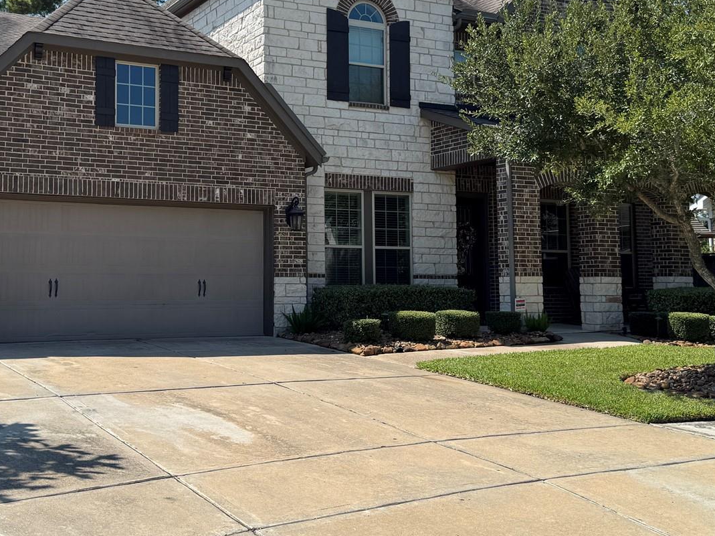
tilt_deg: +4.0
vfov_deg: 31.4
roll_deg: +0.2
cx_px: 264
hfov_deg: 40.9
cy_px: 215
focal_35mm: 46
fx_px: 950
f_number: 1.78
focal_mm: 6.76
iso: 80
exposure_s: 1/4608
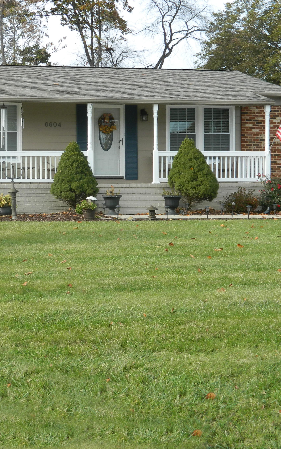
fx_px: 821
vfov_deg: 30.6
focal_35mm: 67
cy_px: 223
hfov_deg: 19.1
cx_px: 25
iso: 80
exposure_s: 1/250
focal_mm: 8.4
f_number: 3.6
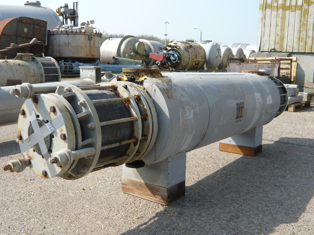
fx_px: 327
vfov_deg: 39.7
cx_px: 157
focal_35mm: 36
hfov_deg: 51.4
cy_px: 118
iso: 100
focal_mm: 4.6
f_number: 2.8
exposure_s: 1/800
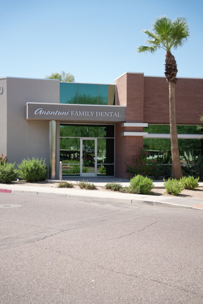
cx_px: 102
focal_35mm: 50
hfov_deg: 27.1
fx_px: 422
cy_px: 152
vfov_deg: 39.7
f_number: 2.8
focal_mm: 49.9
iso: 100
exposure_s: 1/800
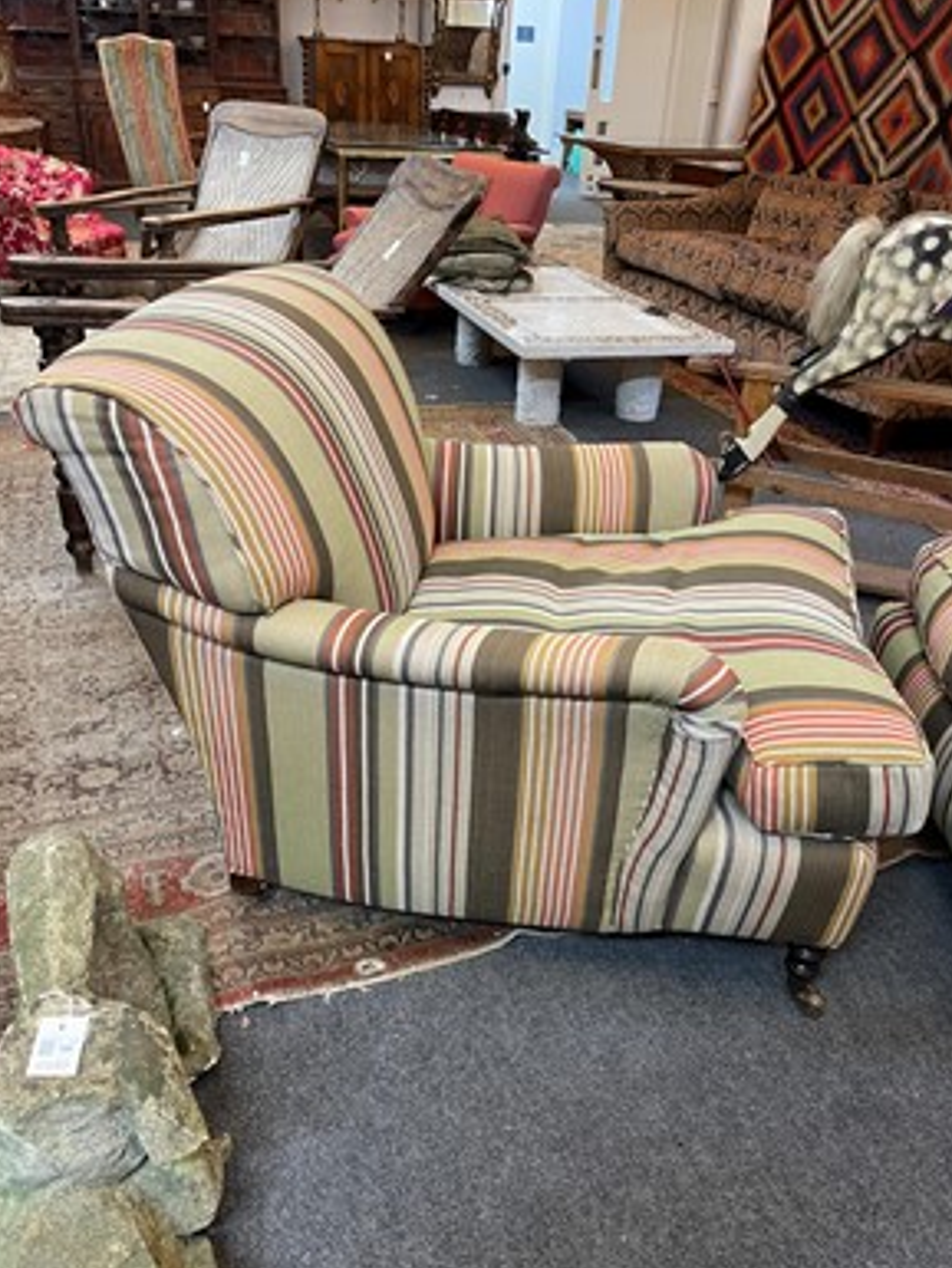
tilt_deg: -29.4
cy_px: 636
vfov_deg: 65.3
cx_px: 481
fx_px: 990
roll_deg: -3.2
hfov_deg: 51.4
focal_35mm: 27
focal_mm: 5.1
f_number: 1.6
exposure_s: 1/50
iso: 160
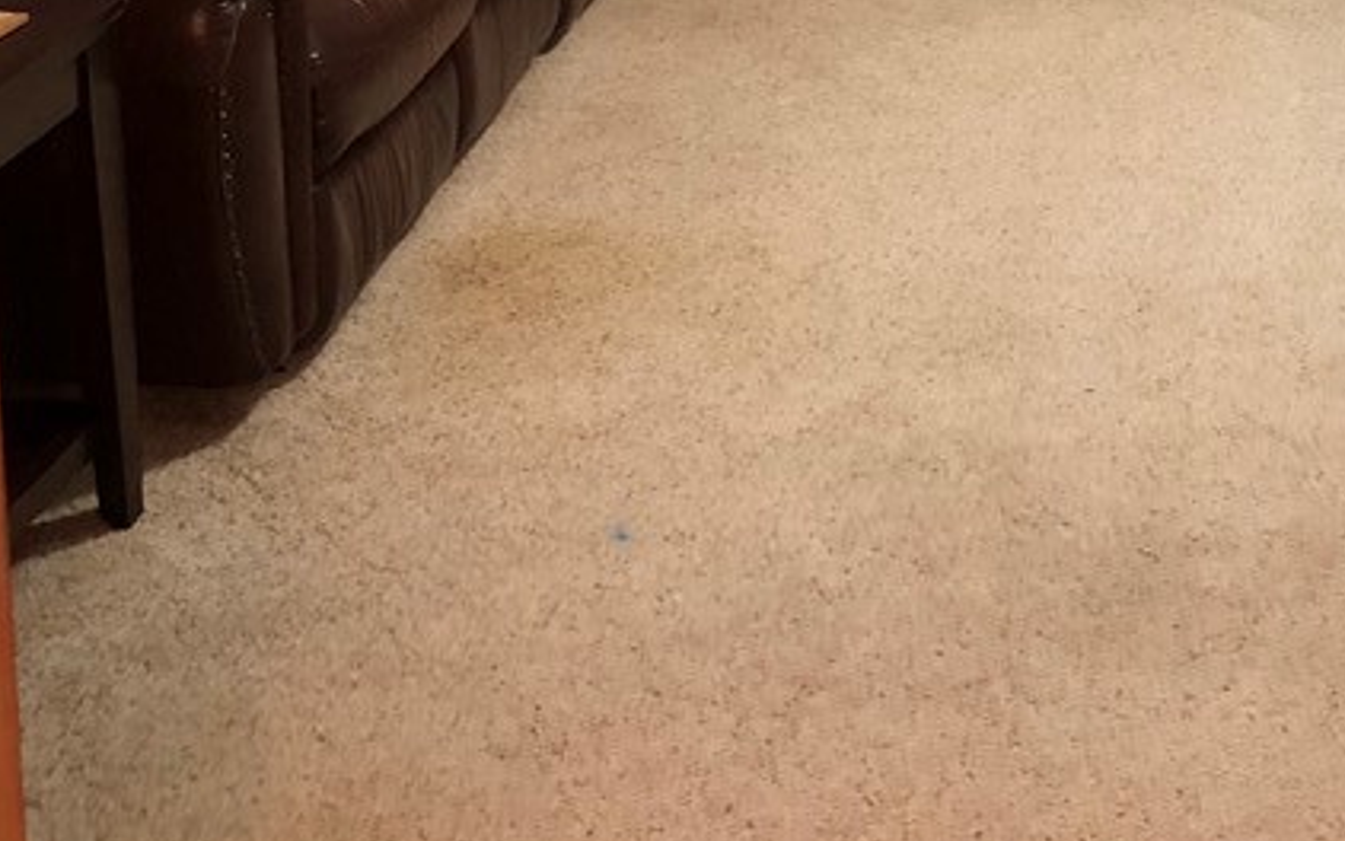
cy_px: -334
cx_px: 1065
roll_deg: -1.0
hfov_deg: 28.0
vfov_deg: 16.8
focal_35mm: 72
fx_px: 2640
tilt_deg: -10.9
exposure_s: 1/9
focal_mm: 3.99
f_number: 1.8
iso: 100
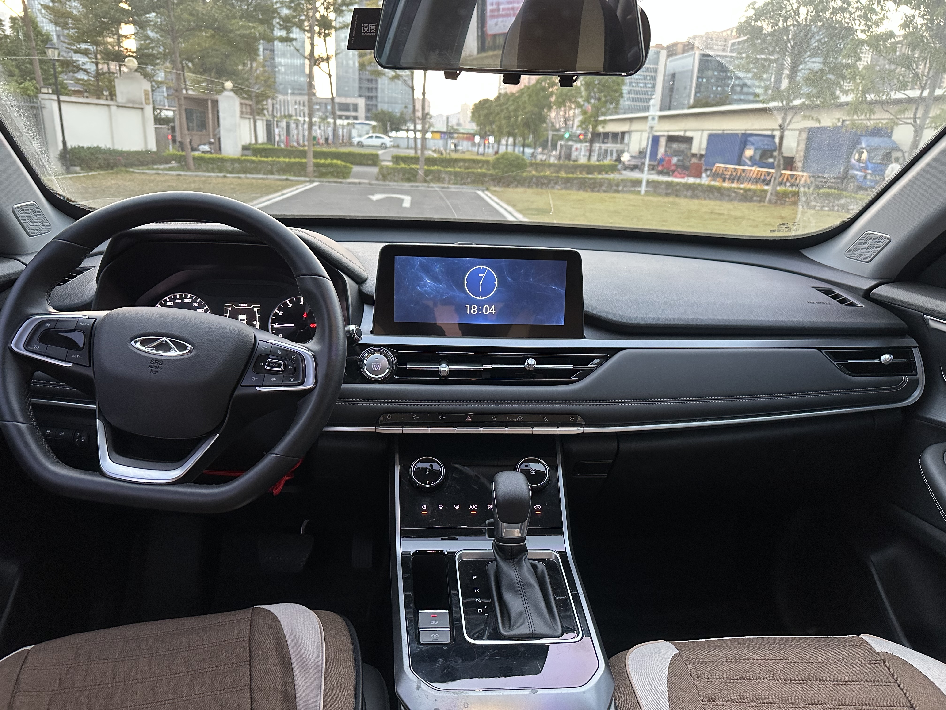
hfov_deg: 71.6
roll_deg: -2.7
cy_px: 355
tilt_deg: -17.4
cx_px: 473
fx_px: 656
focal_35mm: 24
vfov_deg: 56.8
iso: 320
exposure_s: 1/60
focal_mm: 6.86
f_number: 1.78
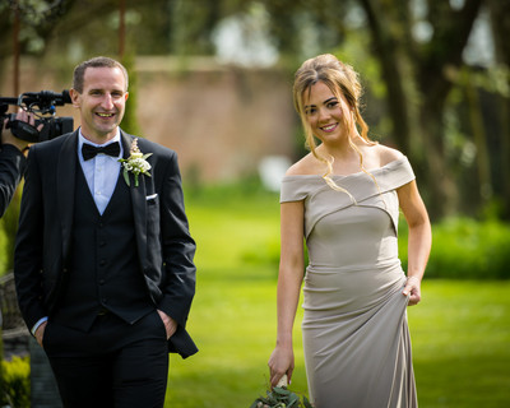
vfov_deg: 6.9
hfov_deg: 8.6
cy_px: 204
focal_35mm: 225
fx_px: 3400
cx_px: 306
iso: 100
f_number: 2.8
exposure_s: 1/640
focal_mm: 200
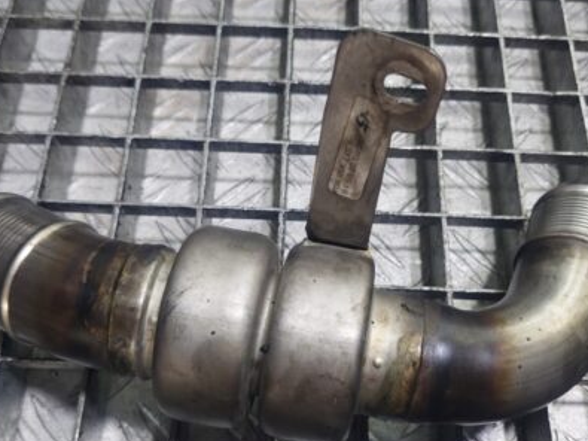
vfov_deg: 37.5
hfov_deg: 49.0
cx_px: 307
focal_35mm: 38
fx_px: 645
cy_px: 273
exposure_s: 1/50
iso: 125
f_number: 1.8
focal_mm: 5.23
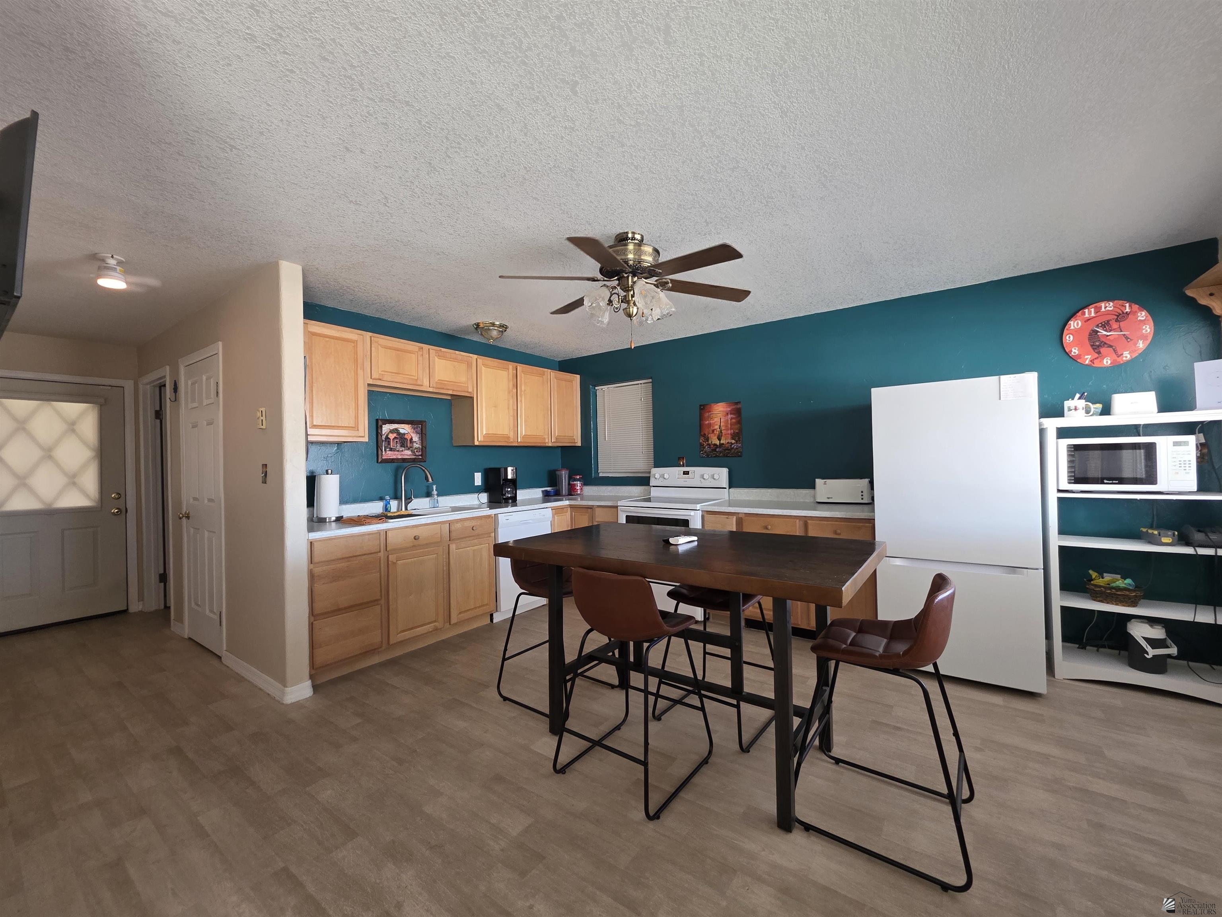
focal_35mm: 13
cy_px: 458
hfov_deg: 106.2
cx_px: 611
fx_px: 459
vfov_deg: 89.9
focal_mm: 2.2
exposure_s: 1/60
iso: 160
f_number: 1.9
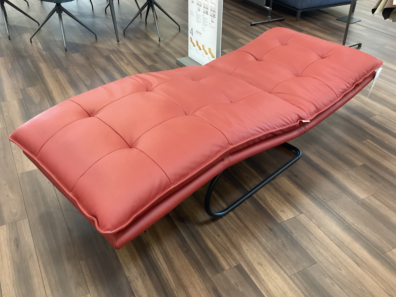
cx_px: 208
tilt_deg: -35.6
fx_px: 378
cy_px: 145
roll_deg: -3.6
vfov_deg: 42.9
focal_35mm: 33
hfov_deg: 55.3
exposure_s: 1/60
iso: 320
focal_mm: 3.3
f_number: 2.4
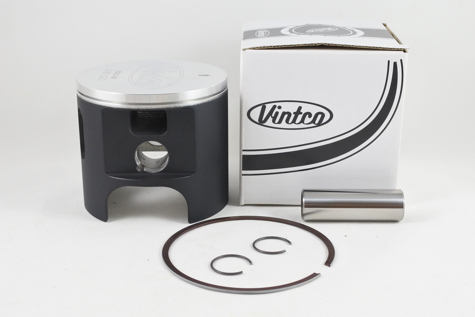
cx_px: 238
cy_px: 158
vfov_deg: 34.2
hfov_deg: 49.6
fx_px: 515
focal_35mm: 39
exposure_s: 1/125
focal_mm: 14.7
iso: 560
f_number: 4.2
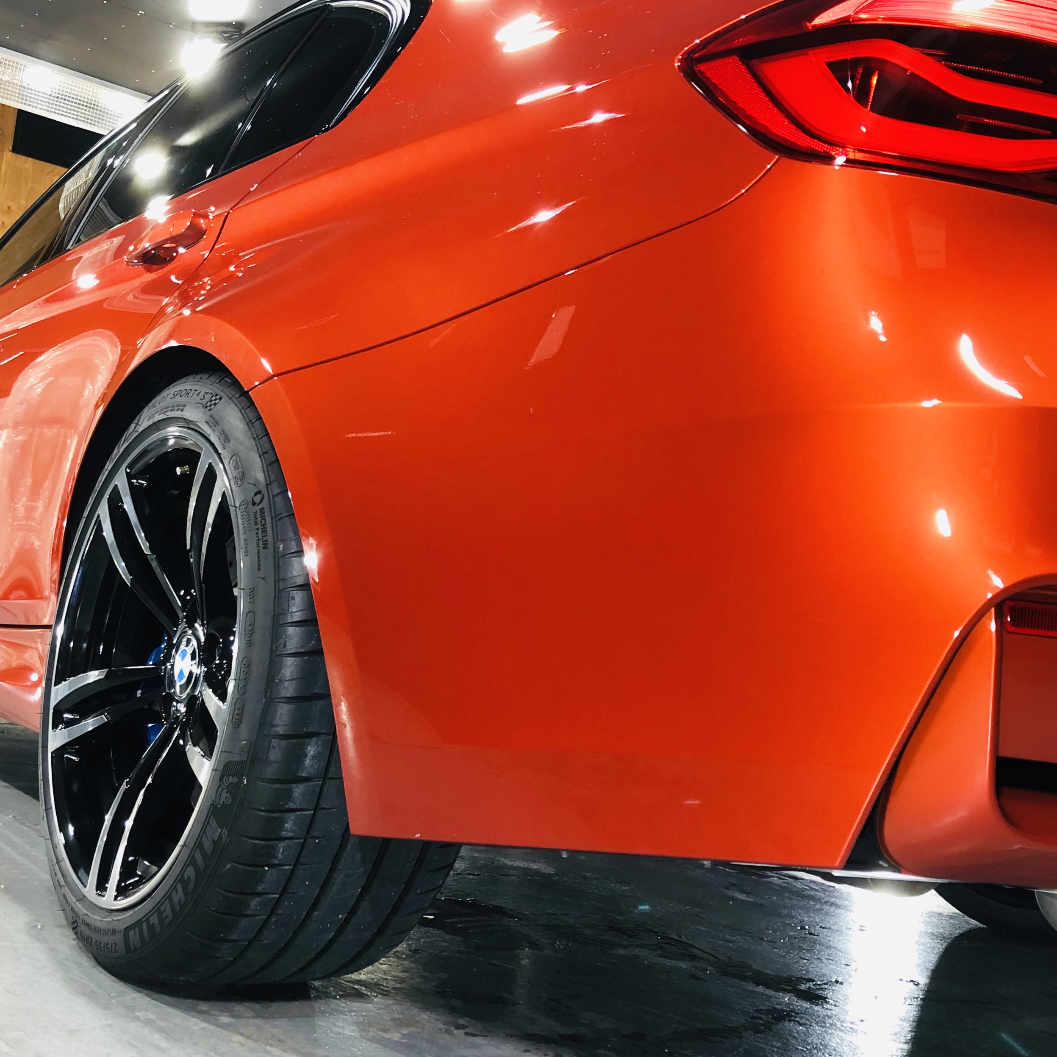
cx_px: 410
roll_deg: -5.6
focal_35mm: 40
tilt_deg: +4.9
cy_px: 521
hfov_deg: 41.6
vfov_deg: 41.9
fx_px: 1382
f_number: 1.8
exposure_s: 1/15
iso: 40
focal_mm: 3.99
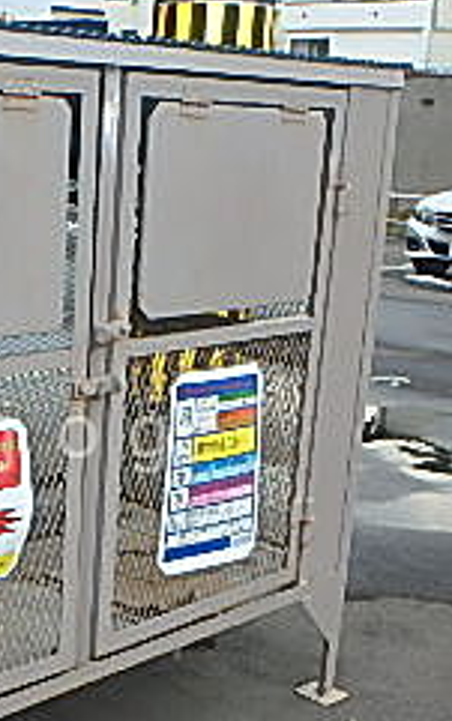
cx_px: -21
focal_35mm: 59
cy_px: 437
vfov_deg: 34.4
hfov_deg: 21.1
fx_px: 1161
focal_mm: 3.7
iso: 125
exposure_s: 1/80
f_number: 3.5
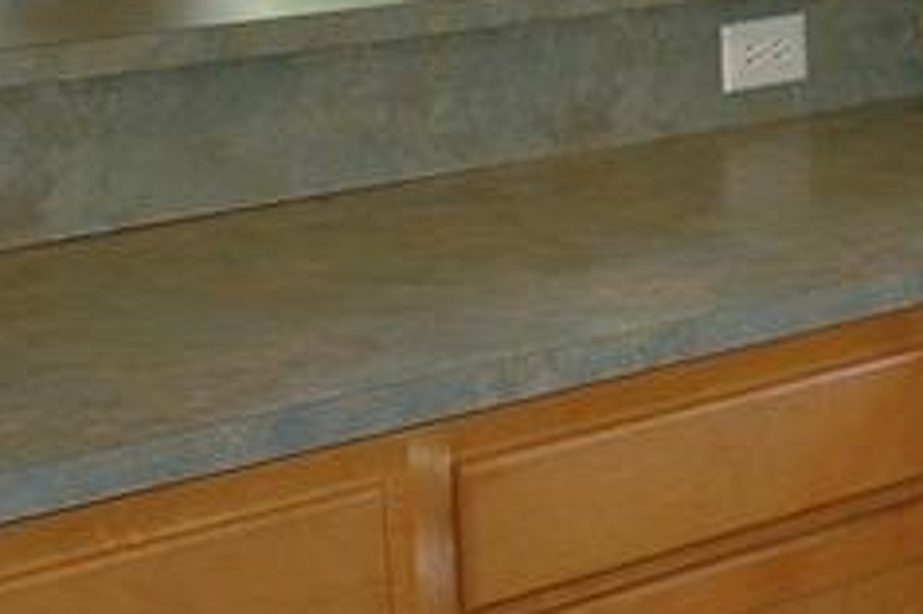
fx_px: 2998
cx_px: 1529
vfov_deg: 11.7
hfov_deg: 15.6
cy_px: 211
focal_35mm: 117
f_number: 3.5
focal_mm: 18
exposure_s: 1/60
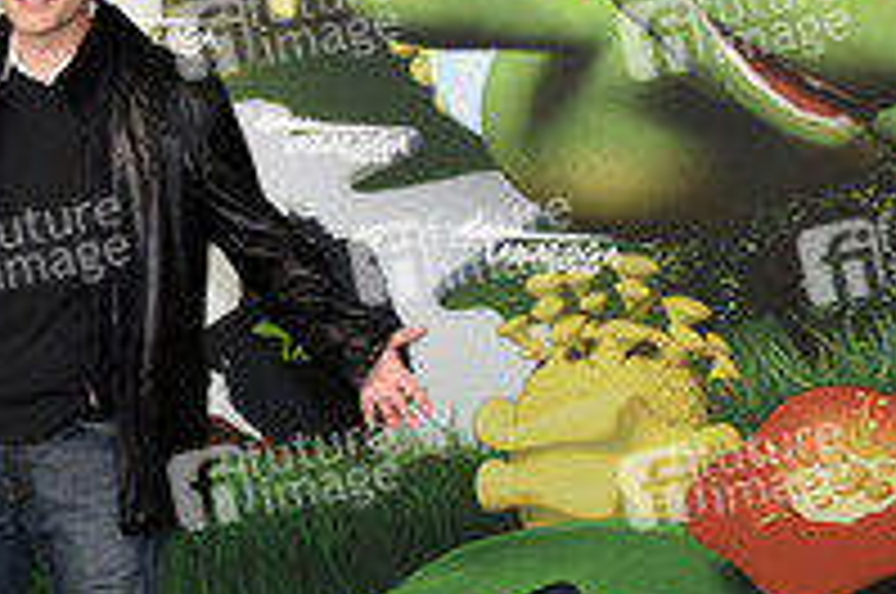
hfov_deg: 19.2
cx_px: -106
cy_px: 140
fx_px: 2535
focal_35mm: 102
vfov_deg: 13.3
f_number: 5.6
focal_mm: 30
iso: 500
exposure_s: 1/125
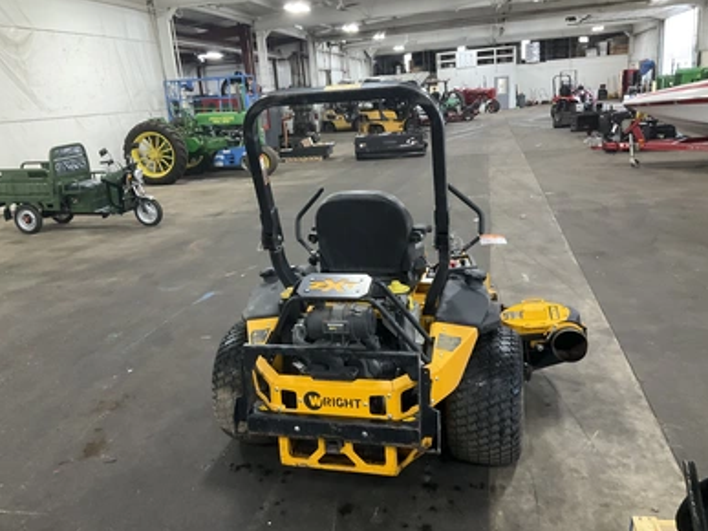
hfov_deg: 60.0
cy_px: 267
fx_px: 613
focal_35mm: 30
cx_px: 351
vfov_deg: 46.8
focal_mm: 3
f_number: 1.8
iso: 200
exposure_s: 1/40
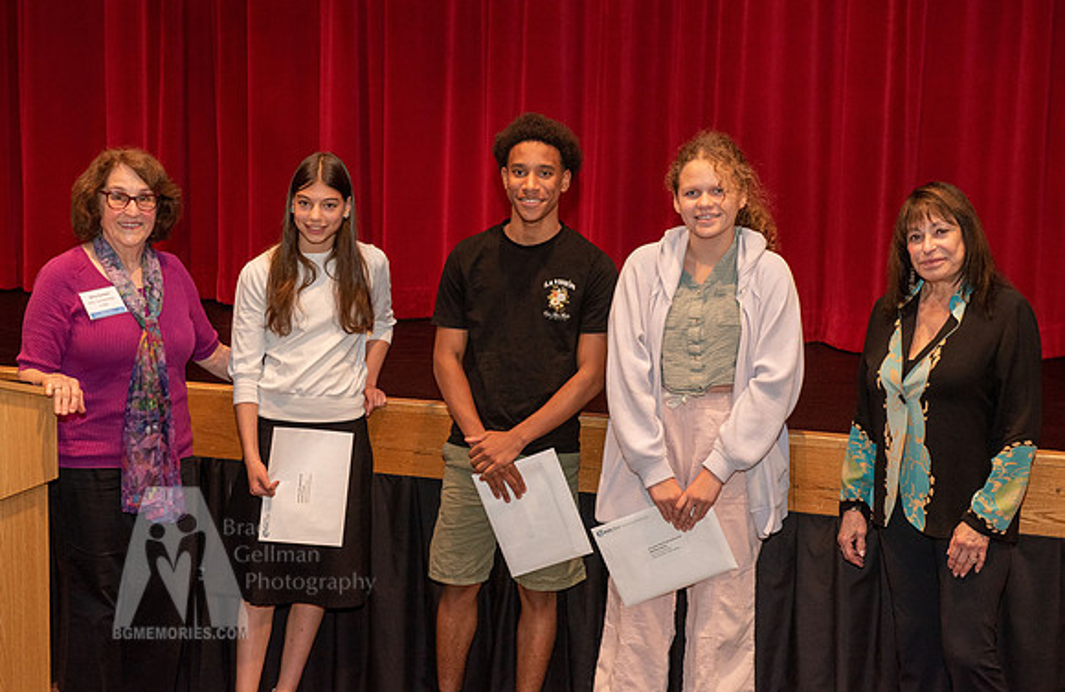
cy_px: 322
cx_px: 537
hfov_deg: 32.1
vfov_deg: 21.2
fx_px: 1852
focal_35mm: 63
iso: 1600
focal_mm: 60
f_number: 4.5
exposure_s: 1/100
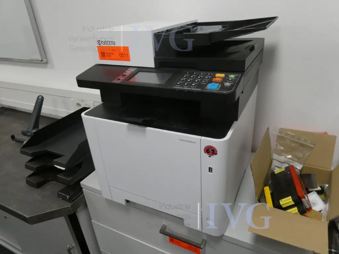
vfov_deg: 56.8
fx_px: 235
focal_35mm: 24
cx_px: 170
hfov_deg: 71.6
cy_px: 127
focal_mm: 4.3
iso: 400
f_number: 3.3
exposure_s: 1/60
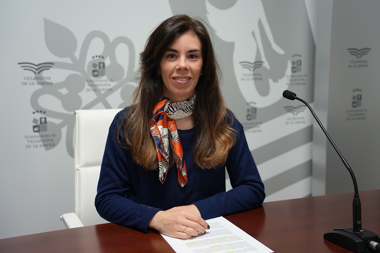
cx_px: 190
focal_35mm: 48
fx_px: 506
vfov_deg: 28.1
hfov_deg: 41.1
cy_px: 126
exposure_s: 1/160
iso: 1250
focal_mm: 48
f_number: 4
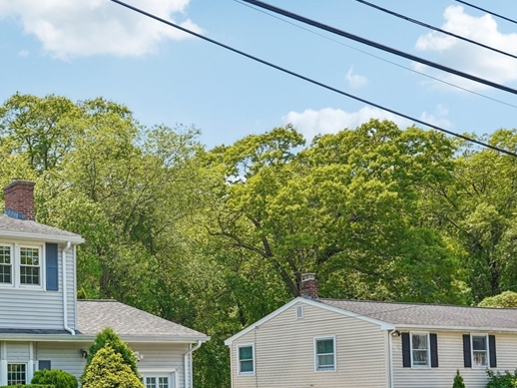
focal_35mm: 57
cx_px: 49
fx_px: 852
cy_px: 302
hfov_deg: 32.1
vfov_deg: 25.3
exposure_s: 1/60
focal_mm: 30
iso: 100
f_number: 9
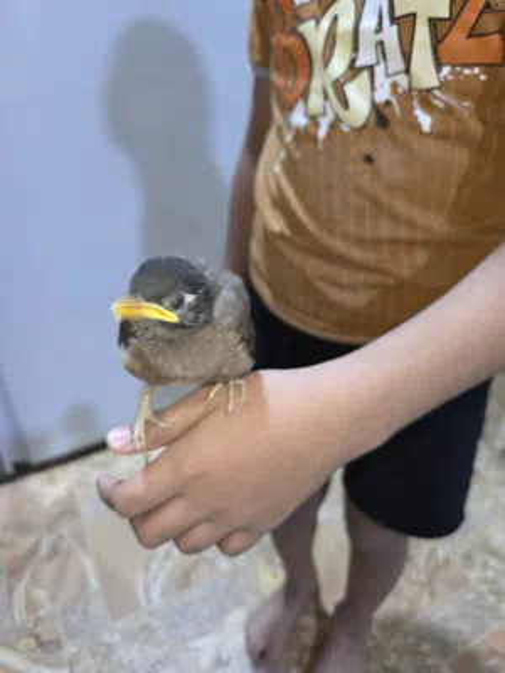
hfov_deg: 58.9
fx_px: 447
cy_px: 336
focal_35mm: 23
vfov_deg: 73.9
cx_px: 252
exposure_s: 1/25
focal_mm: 6.3
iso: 100
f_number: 1.7
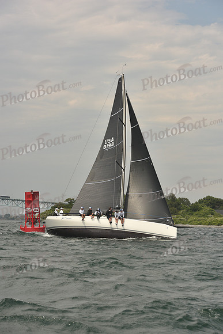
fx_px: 743
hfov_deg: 17.1
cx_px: 112
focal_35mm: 80
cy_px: 167
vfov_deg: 25.4
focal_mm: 80
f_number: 6.3
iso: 250
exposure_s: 1/640
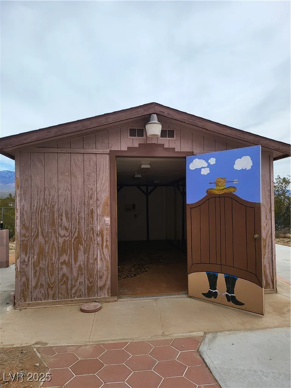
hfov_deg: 56.8
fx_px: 269
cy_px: 194
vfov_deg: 71.6
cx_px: 146
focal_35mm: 24
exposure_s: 1/1468
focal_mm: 5
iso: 40
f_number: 1.8
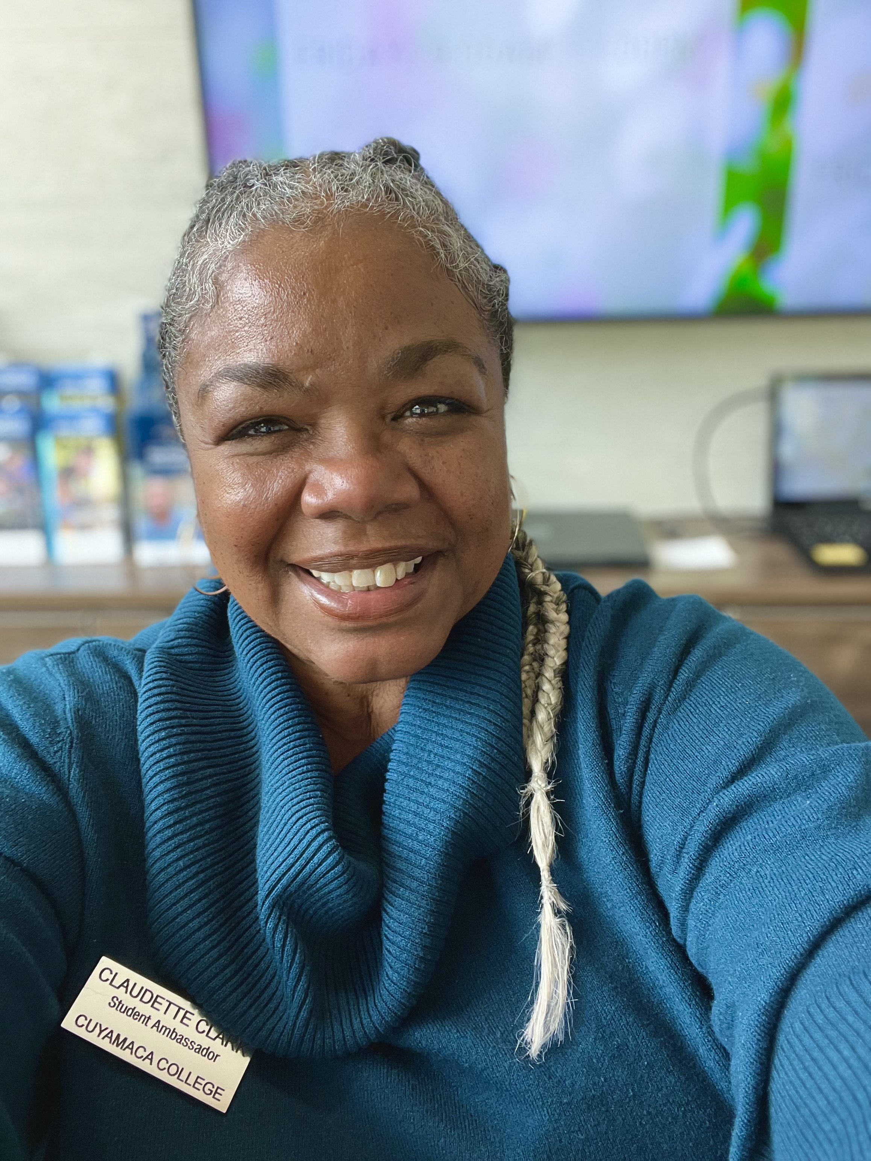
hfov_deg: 46.8
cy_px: 580
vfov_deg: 60.0
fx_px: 1006
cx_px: 436
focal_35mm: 30
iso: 100
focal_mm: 2.71
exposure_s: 1/54
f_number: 2.2
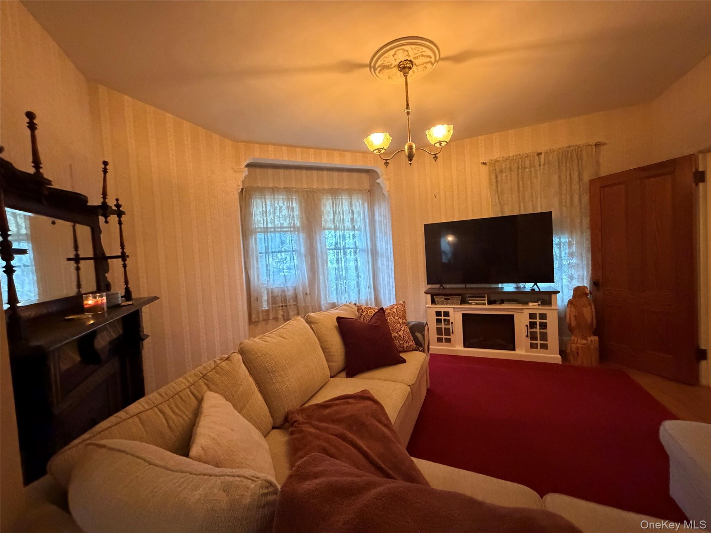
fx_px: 288
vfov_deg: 85.7
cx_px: 356
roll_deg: +5.7
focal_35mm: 14
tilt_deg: -2.5
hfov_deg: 102.1
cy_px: 266
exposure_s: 1/60
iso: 1000
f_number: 2.2
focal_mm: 2.22
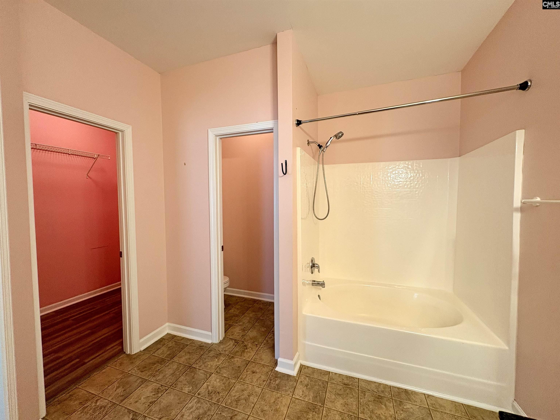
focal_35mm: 14
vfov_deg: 85.7
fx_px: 226
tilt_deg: -0.1
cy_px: 210
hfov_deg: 102.1
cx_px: 280
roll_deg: +1.2
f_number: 2.2
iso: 125
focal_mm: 2.22
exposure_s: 1/60
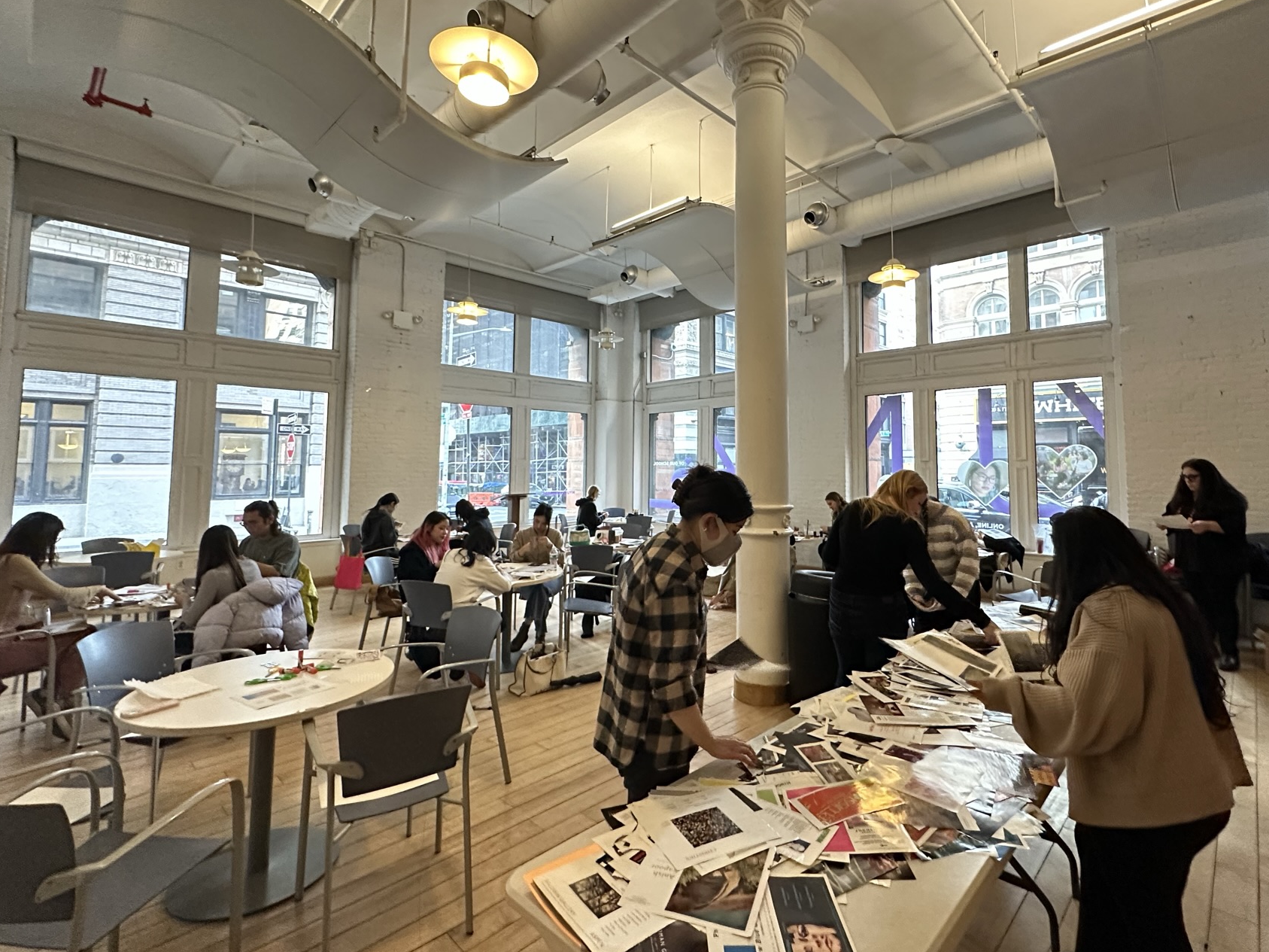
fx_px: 623
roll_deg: -0.4
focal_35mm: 17
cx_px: 688
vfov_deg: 74.5
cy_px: 424
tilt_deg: +4.6
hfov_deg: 90.8
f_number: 2.2
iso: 500
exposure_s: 1/60
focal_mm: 2.22
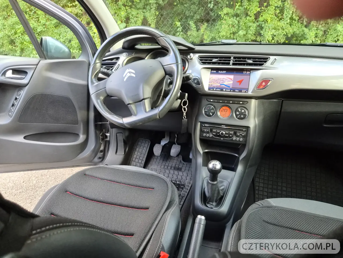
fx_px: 228
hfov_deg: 73.9
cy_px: 129
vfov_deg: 58.9
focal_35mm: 23
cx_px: 172
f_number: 1.8
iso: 250
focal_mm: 5.4
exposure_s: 1/180
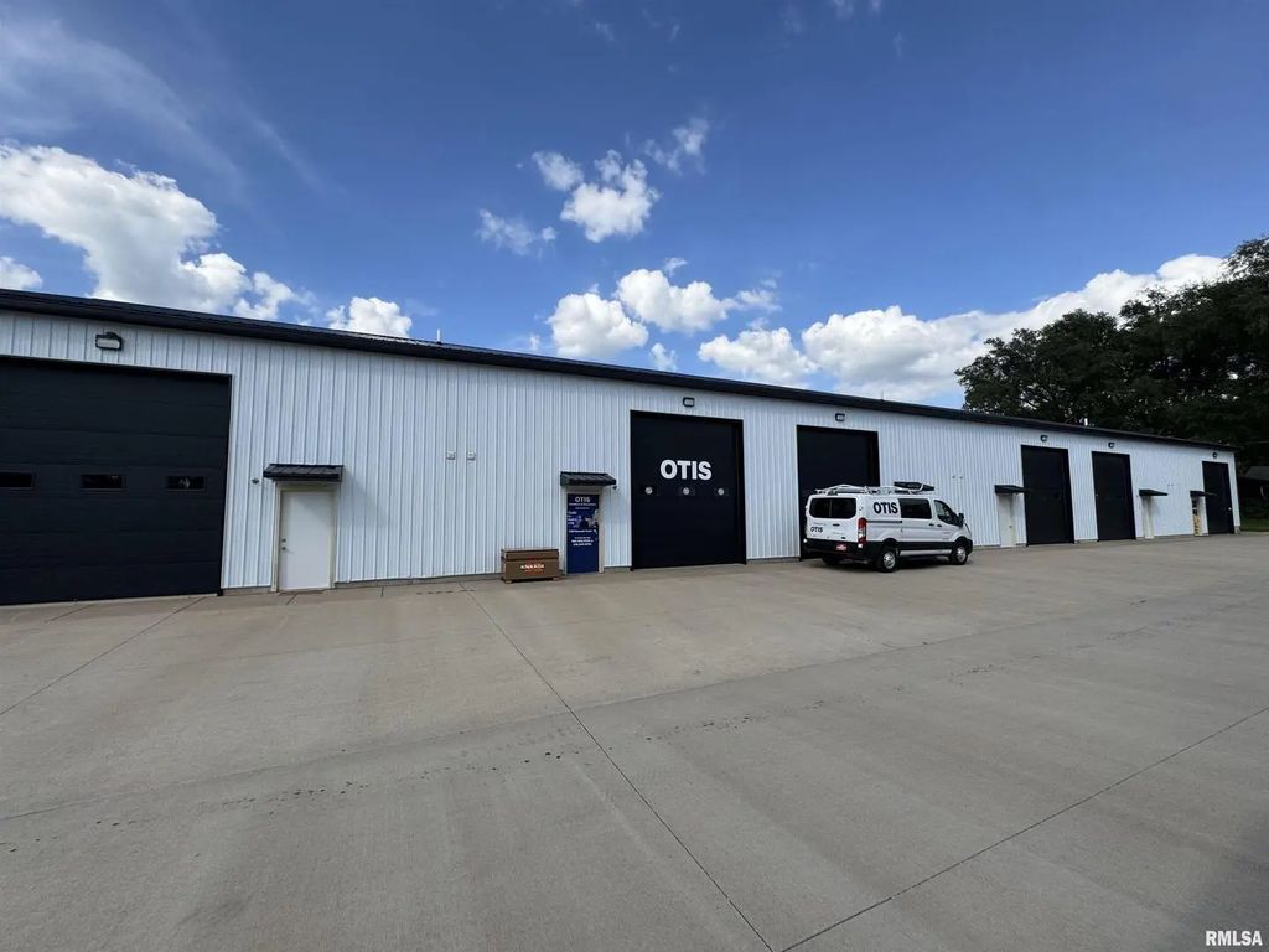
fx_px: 513
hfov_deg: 102.1
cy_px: 476
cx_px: 634
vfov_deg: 85.7
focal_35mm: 14
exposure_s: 1/1976
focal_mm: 2.22
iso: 50
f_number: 2.2
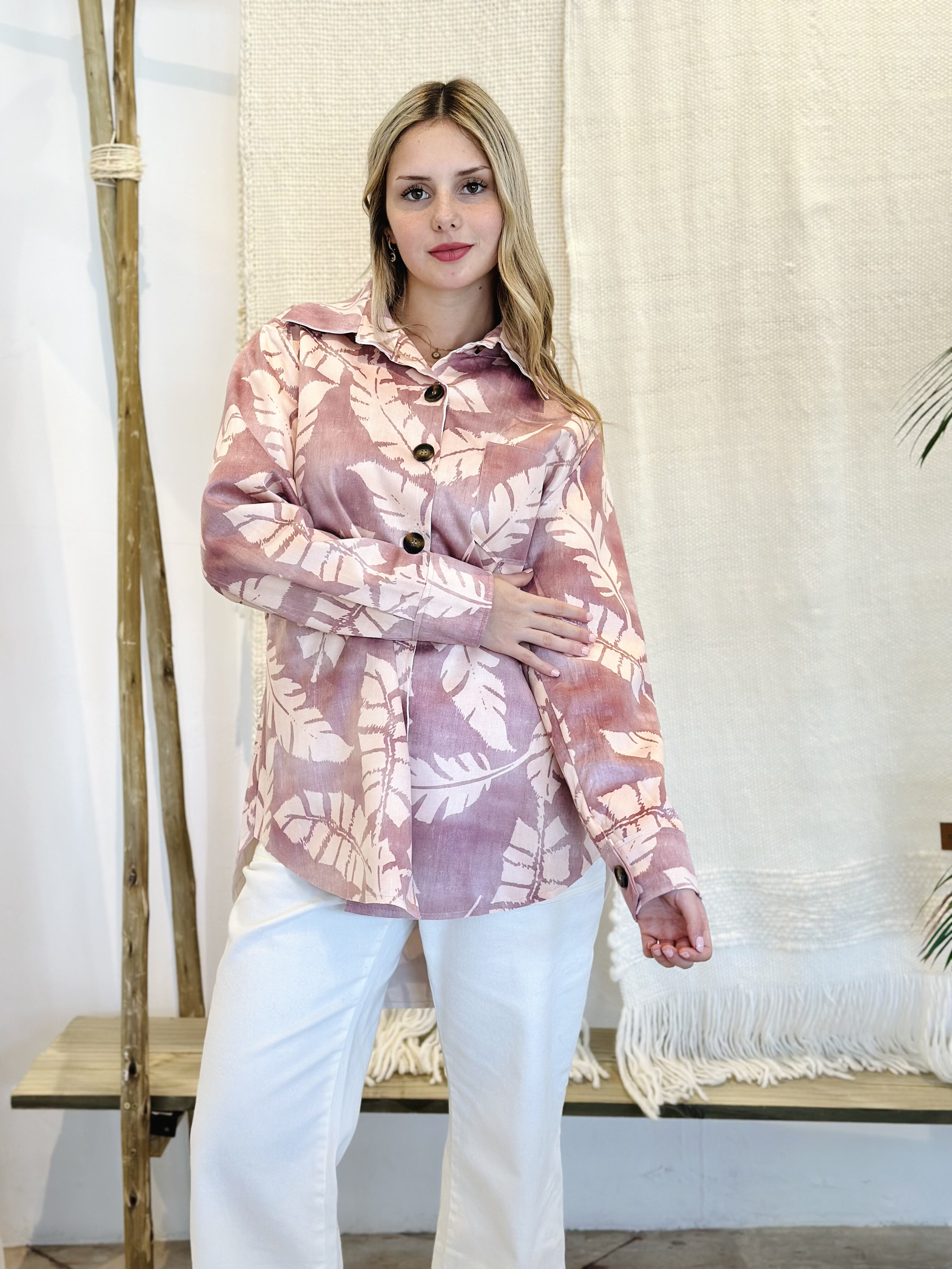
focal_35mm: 48
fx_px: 1760
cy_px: 634
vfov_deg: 39.7
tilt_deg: -4.4
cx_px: 476
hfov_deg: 30.3
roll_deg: -0.1
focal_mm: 6.86
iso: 64
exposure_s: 1/100
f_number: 1.78
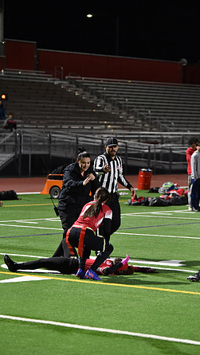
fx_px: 1216
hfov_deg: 9.4
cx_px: 104
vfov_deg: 16.6
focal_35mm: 129
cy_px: 177
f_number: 2.8
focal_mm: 122
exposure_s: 1/640
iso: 6400
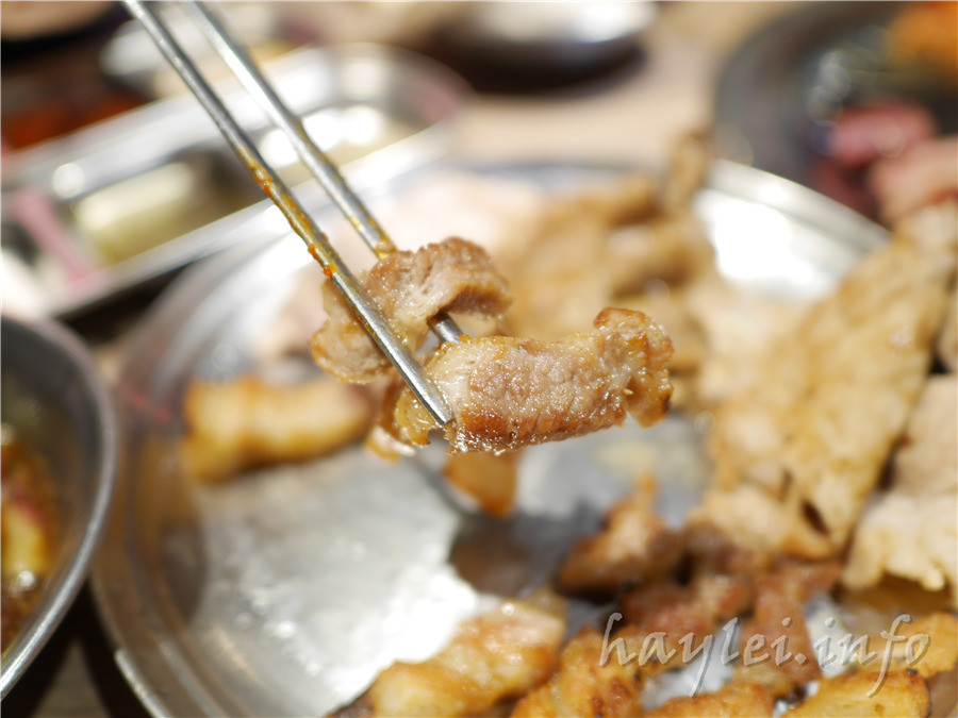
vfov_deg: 46.8
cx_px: 479
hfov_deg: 60.0
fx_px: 830
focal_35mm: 30
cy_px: 359
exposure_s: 1/100
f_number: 1.7
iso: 200
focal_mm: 15
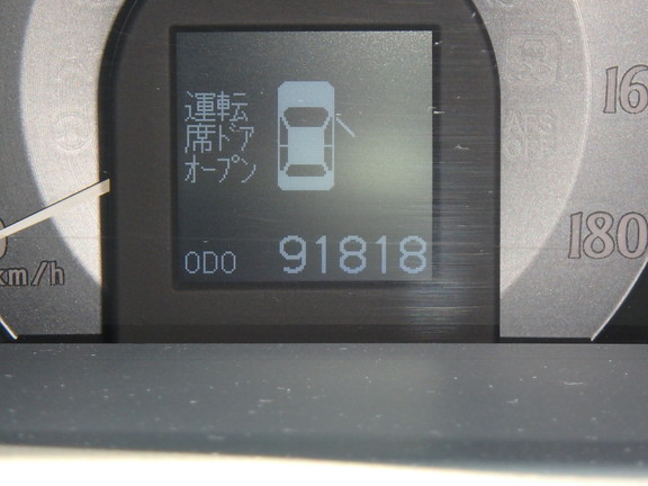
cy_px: 243
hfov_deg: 18.7
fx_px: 1966
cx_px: 324
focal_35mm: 105
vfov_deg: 14.1
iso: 400
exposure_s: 1/60
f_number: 5.7
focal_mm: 18.7
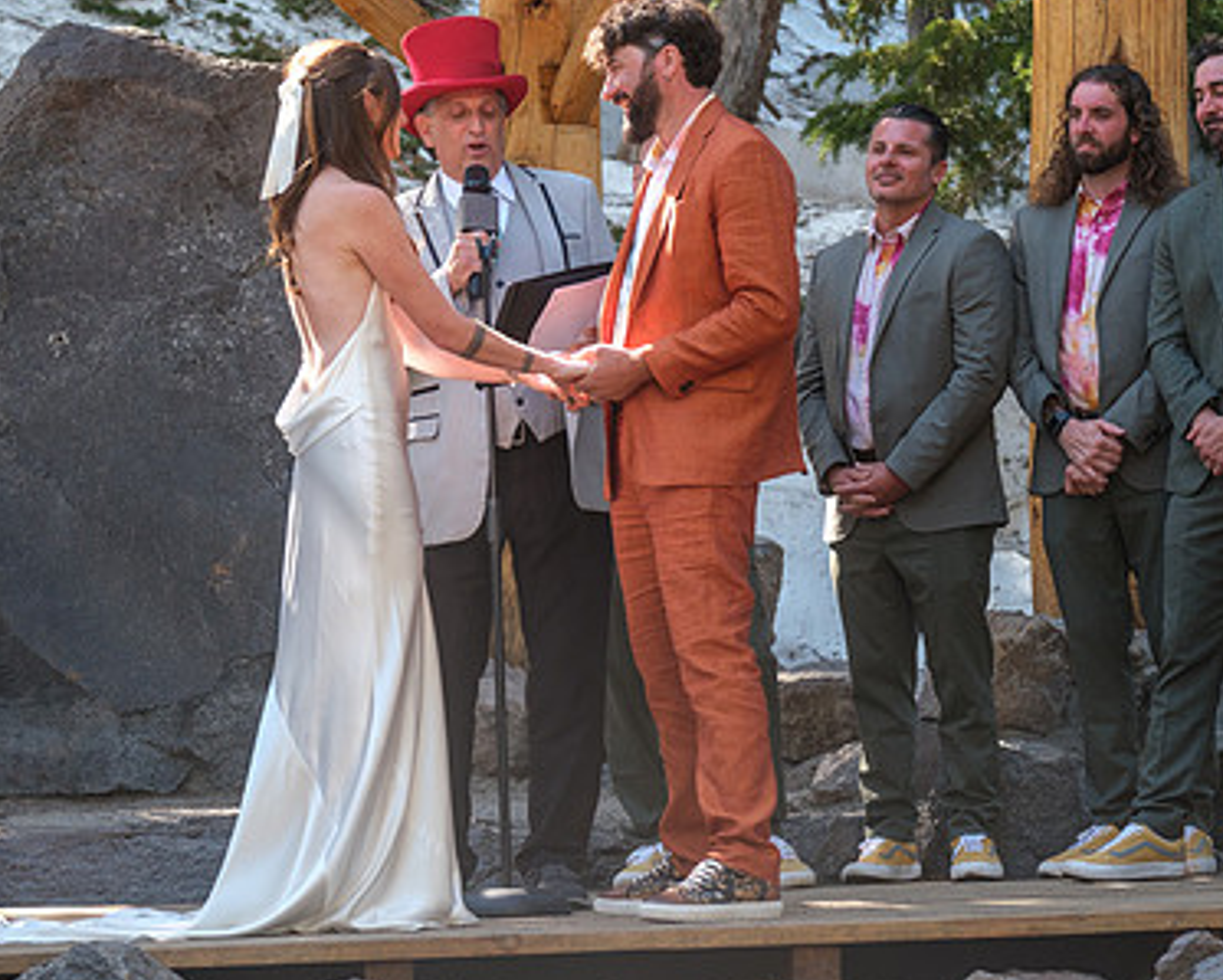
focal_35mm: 156
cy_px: 375
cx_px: 603
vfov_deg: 9.9
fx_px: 5651
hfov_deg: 12.4
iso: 400
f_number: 4
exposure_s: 1/170
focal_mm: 71.5
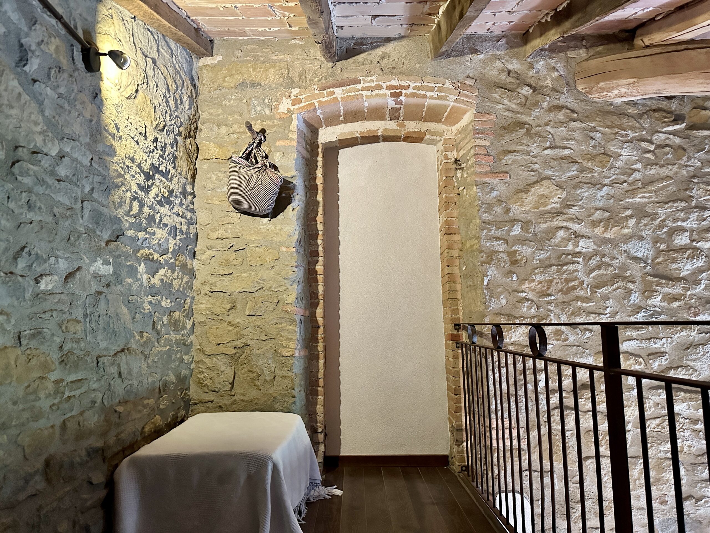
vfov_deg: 56.8
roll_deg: +0.8
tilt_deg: +7.0
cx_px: 355
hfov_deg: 71.6
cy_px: 266
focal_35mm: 24
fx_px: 492
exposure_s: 1/33
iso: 800
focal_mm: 6.86
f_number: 1.78
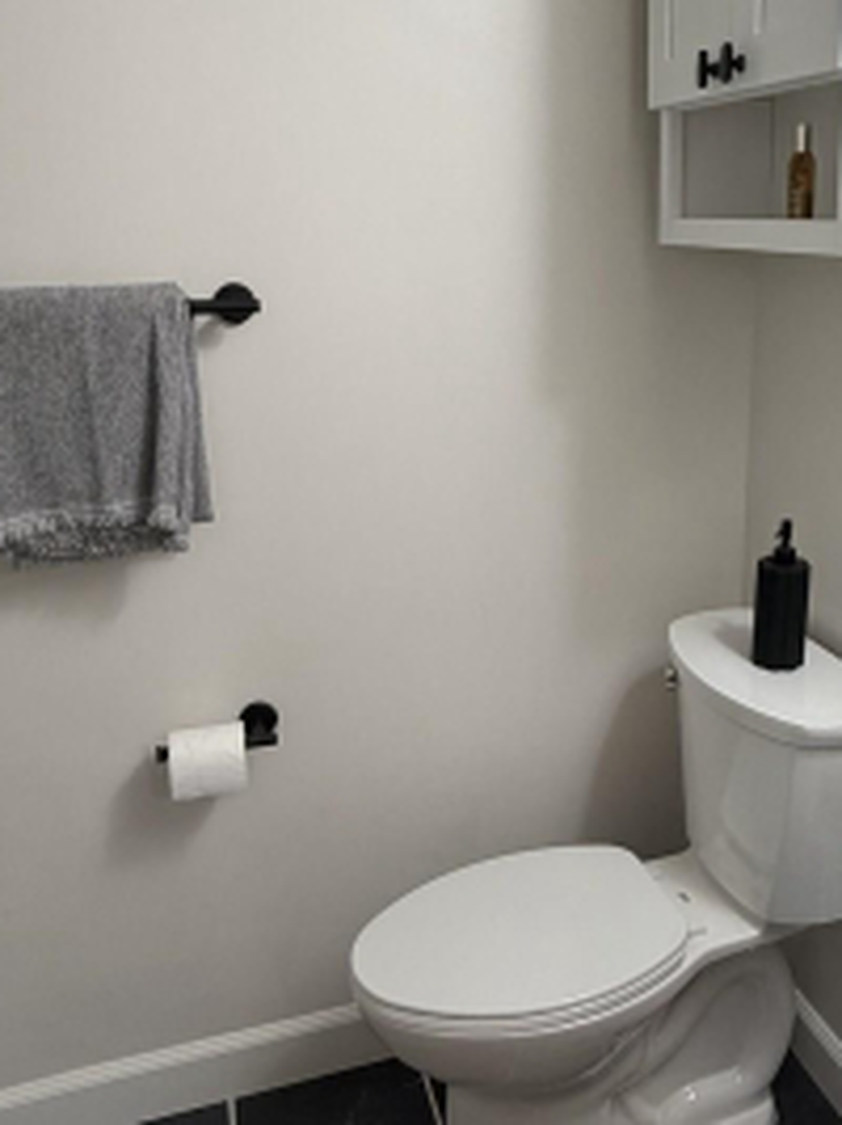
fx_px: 1136
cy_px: 482
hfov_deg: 39.8
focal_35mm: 35
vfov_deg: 52.5
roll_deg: -0.5
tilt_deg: -13.3
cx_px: 610
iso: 160
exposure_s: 1/60
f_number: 2.2
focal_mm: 2.22
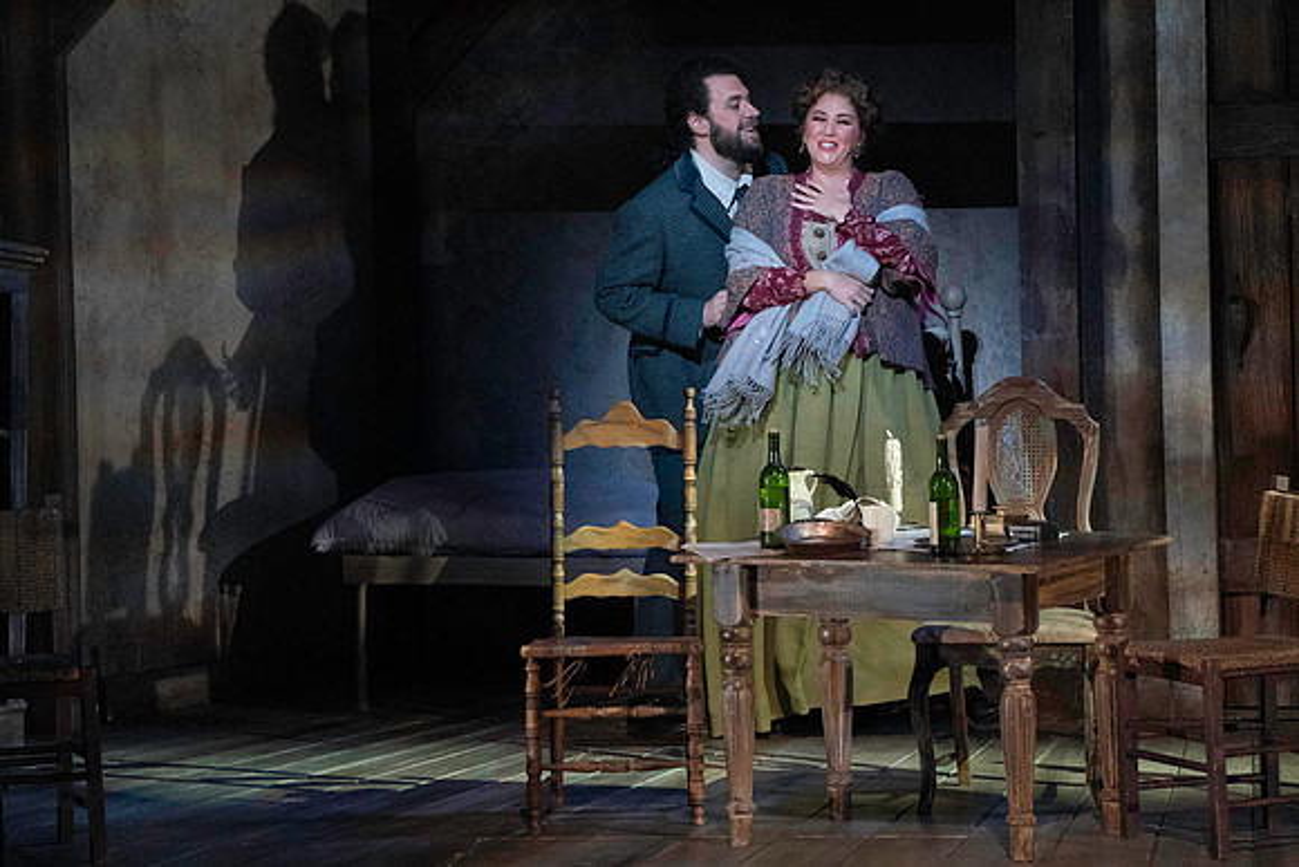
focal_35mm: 400
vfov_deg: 3.4
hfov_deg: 5.2
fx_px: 14436
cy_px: 434
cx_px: 650
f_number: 10
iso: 16000
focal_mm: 400
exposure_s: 1/320
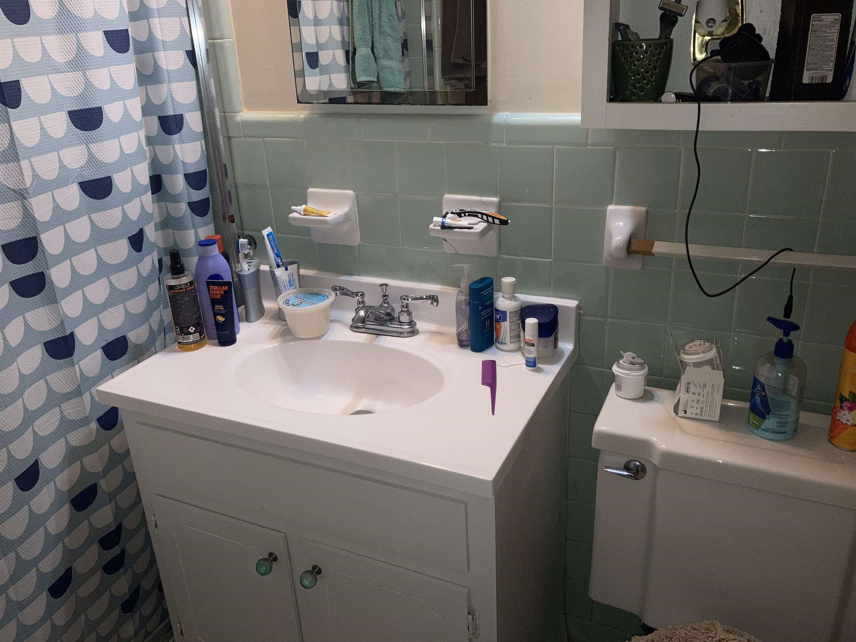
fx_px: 692
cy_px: 321
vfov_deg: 49.7
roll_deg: +4.1
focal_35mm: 28
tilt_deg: -21.9
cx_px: 428
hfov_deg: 63.4
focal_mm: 3.99
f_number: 1.8
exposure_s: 1/188
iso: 20
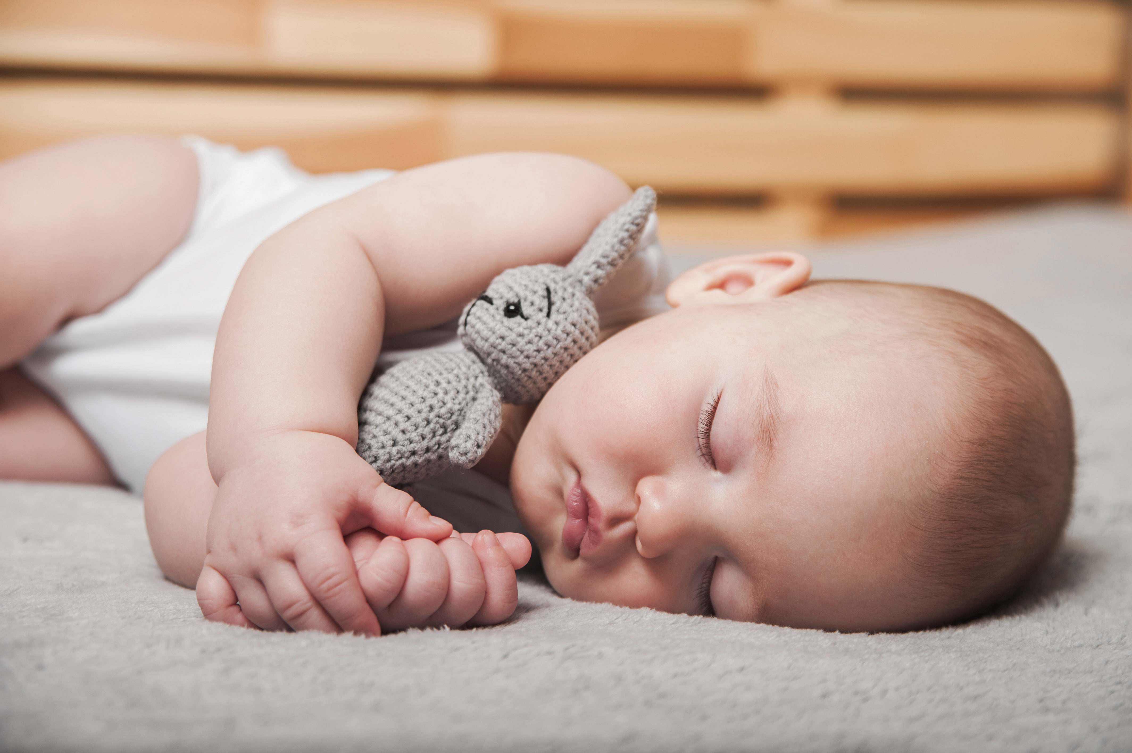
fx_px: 2357
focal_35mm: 75
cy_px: 376
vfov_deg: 18.2
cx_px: 566
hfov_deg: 27.0
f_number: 4
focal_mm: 75
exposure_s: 1/200
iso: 200
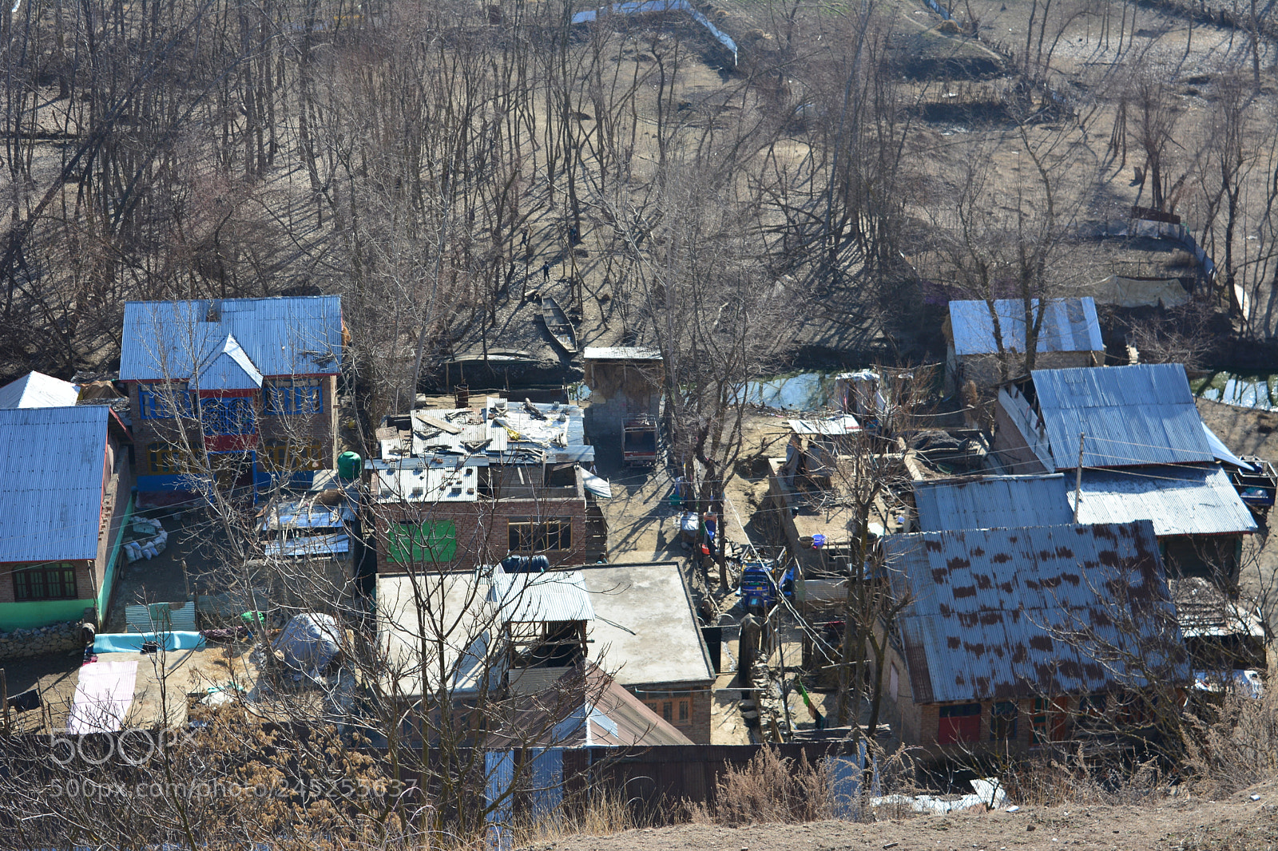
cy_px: 426
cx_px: 639
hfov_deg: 29.9
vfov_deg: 20.2
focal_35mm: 68
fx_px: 2396
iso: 100
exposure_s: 1/320
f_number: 6.3
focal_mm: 45
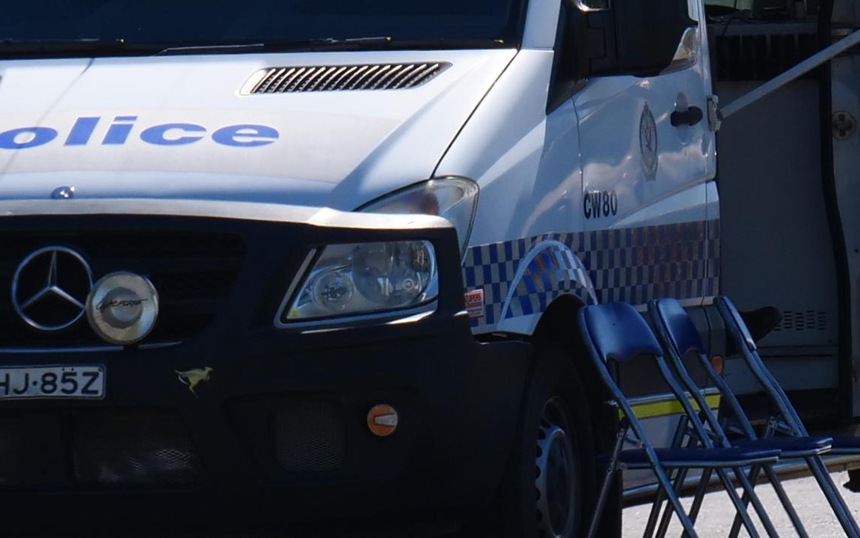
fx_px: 21612
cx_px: 1016
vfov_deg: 1.4
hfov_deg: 2.3
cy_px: 19
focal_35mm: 922
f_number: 4.5
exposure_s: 1/1300
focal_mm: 100
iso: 200
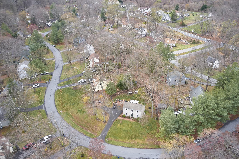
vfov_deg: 39.9
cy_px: 80
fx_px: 219
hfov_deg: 57.0
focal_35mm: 33
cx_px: 138
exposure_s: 1/100
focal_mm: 10.26
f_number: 4
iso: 100
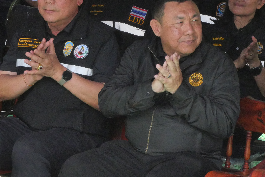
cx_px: 227
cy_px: 81
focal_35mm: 205
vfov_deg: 6.7
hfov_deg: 10.0
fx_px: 1510
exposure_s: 1/500
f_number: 9
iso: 3200
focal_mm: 50
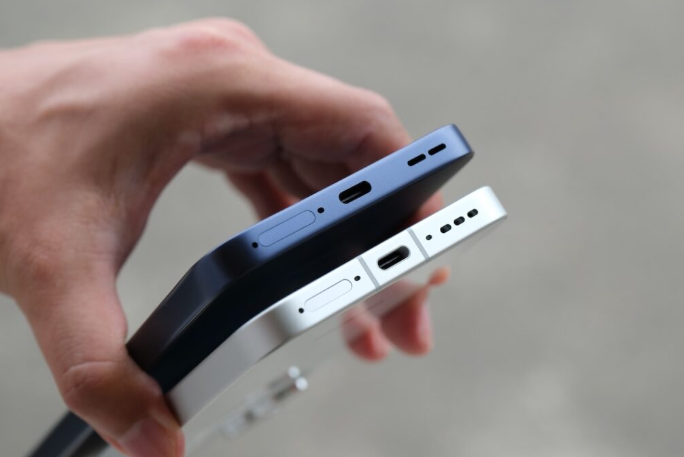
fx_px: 1881
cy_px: 232
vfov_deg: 13.8
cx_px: 359
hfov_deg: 20.6
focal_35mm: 99
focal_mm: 55
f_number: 4.5
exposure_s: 1/220
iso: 160
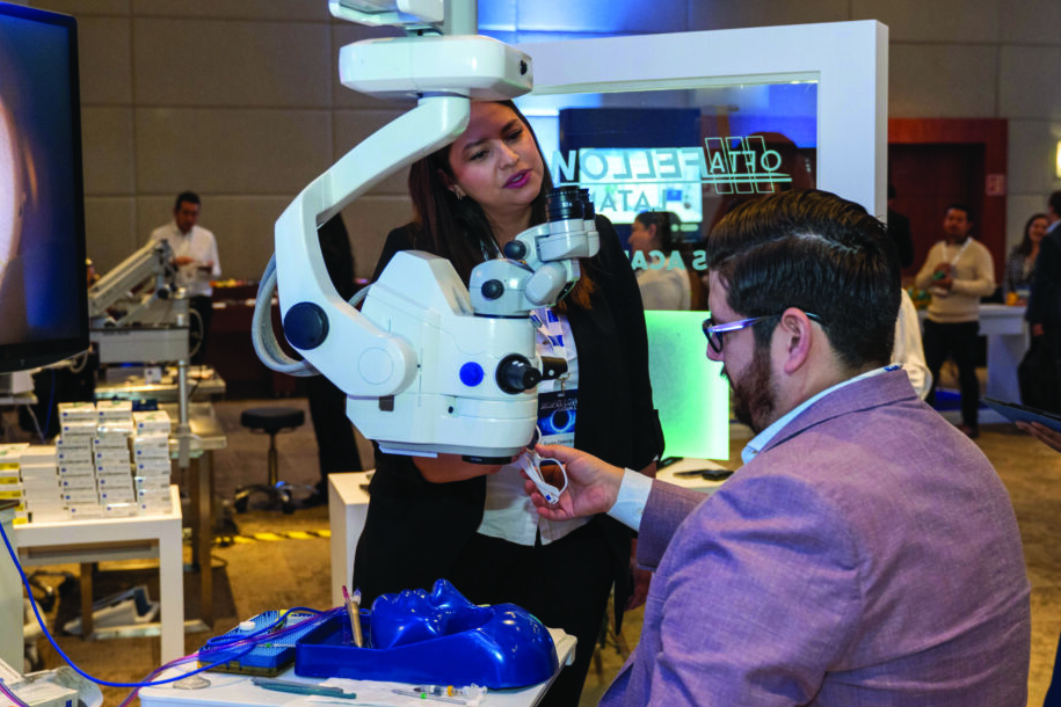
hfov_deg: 41.9
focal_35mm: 47
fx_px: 1385
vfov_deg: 28.6
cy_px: 323
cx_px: 564
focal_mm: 28
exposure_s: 1/125
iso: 1600
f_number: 3.2
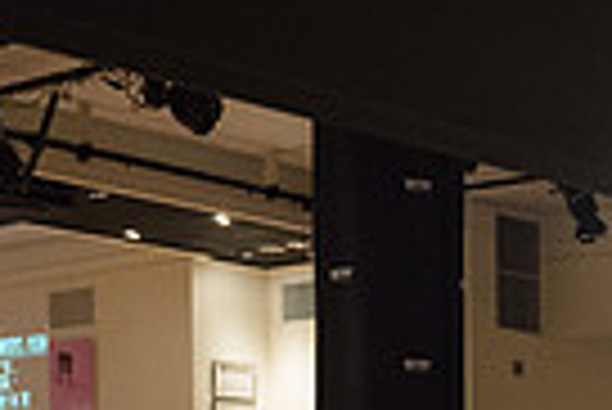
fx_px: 1889
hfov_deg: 17.4
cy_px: 710
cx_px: 778
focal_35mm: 111
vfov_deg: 11.6
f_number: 4
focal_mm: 26
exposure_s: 1/320
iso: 2500
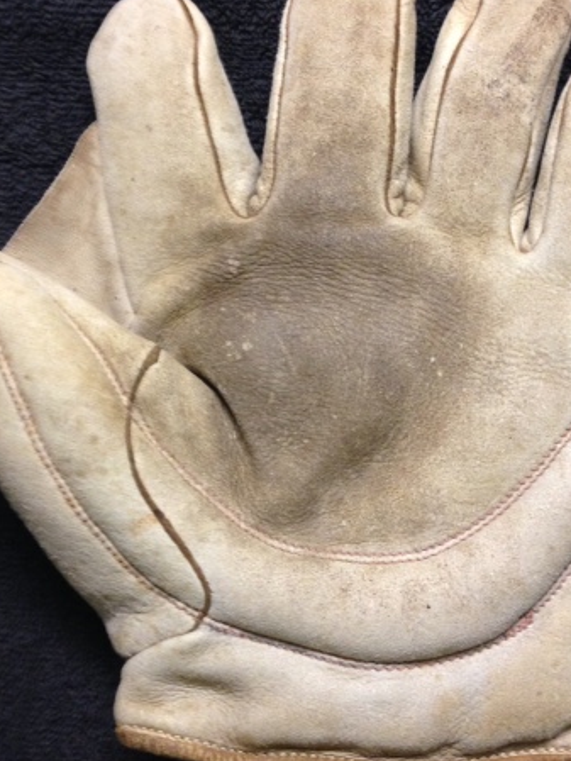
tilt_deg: -80.5
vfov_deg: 40.4
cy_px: 336
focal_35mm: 47
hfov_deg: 30.9
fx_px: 1033
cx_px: 317
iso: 160
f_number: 2.4
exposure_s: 1/20
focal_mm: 4.12
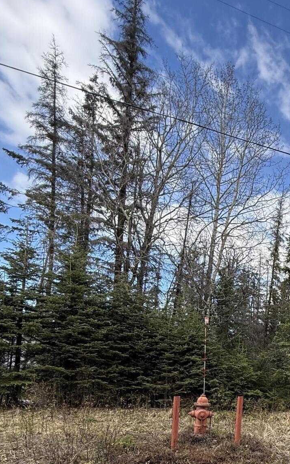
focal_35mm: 26
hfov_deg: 41.5
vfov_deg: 64.0
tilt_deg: +3.4
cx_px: 288
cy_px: 374
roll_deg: -3.8
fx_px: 329
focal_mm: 2.22
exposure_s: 1/455
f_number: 2.2
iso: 64
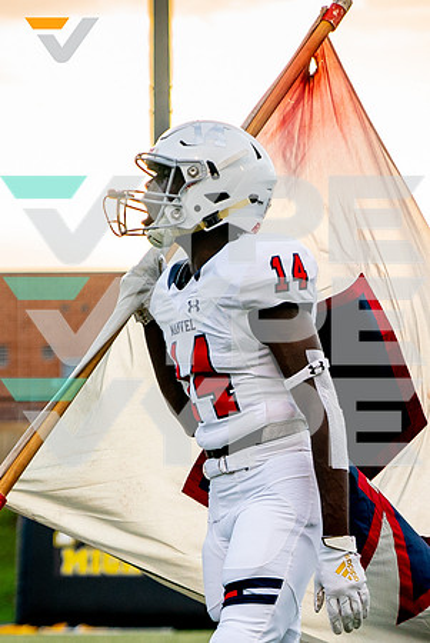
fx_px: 3041
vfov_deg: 12.1
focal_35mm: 170
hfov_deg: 8.1
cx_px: 284
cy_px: 396
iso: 400
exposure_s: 1/1500
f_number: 2.8
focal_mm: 70
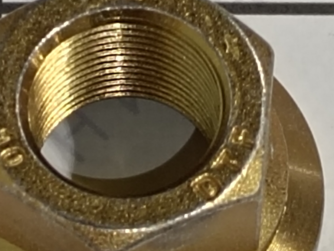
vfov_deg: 5.4
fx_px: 2663
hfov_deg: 7.2
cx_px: 137
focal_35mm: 276
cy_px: 167
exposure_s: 1/50
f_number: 1.9
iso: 335
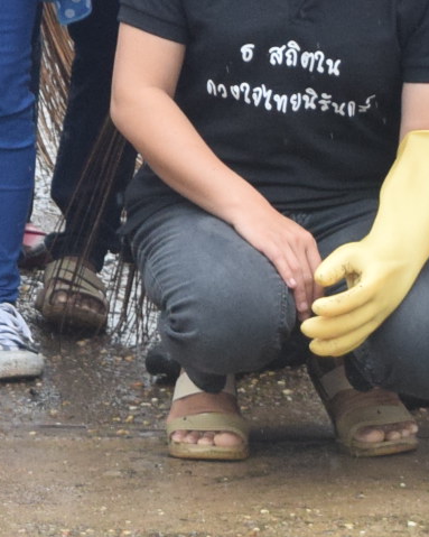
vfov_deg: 5.2
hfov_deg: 4.0
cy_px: -386
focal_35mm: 370
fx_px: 5874
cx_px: -860
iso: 800
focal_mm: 42
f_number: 5
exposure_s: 1/640
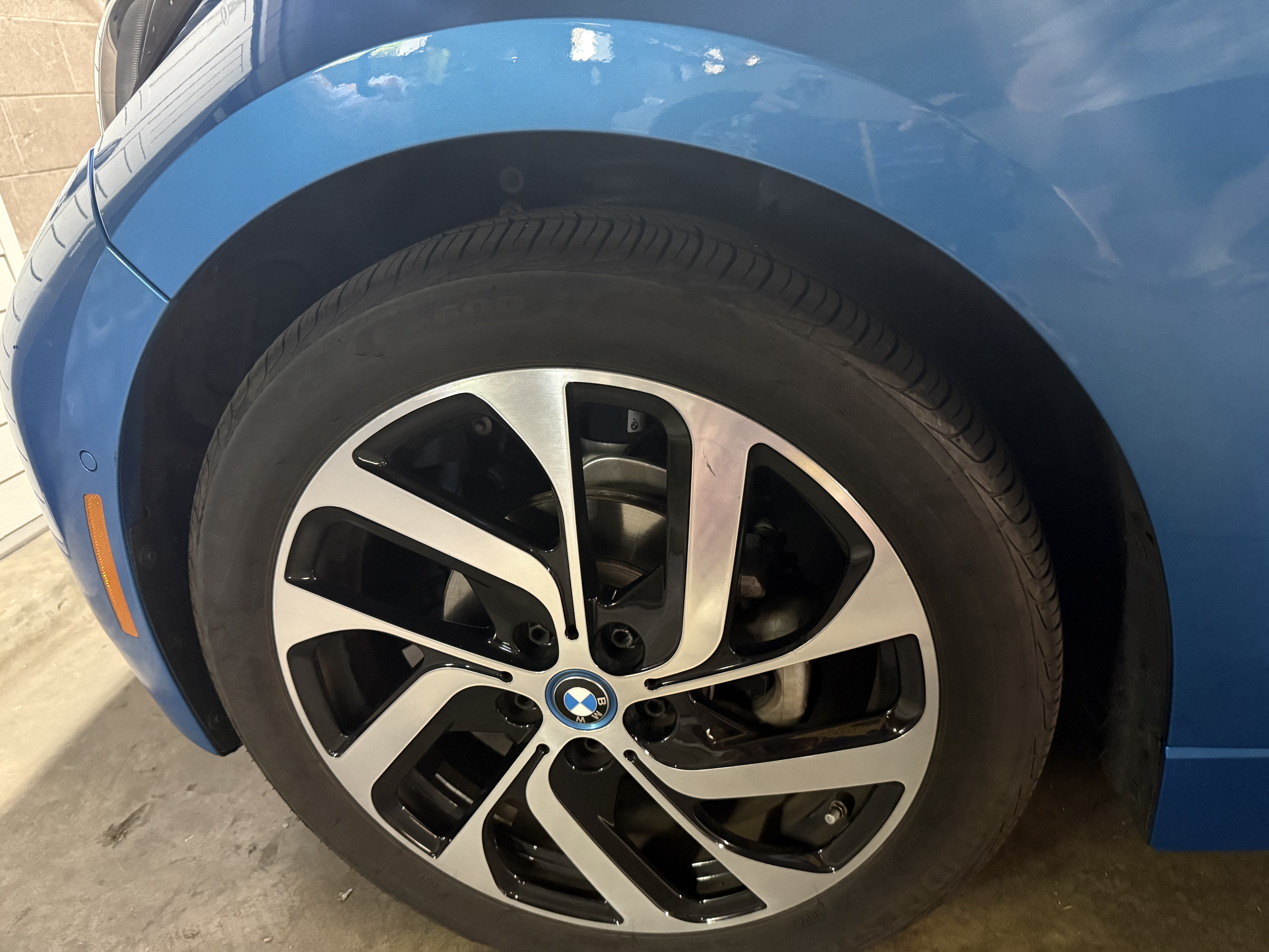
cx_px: 634
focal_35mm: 24
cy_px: 476
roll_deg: +8.8
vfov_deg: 56.8
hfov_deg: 71.6
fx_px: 880
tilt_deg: -21.9
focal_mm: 6.76
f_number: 1.78
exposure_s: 1/30
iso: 1000
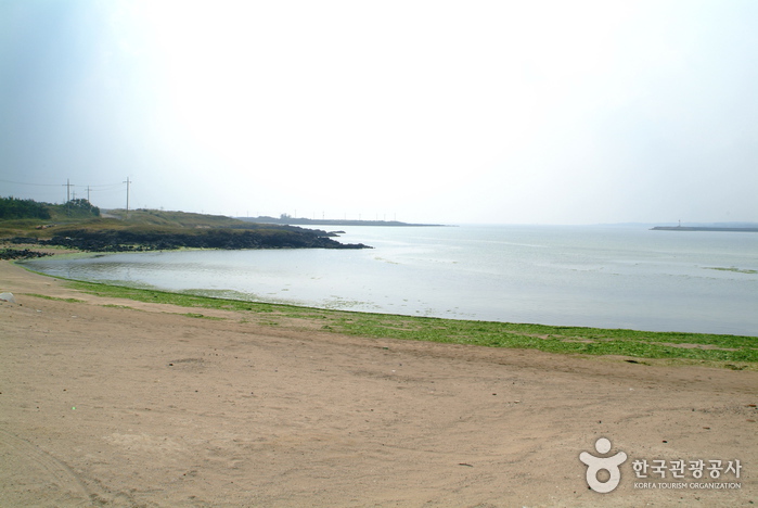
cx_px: 379
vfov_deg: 43.7
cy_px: 254
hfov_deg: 61.9
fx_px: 632
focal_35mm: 30
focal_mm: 20
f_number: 11
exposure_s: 1/500
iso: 200
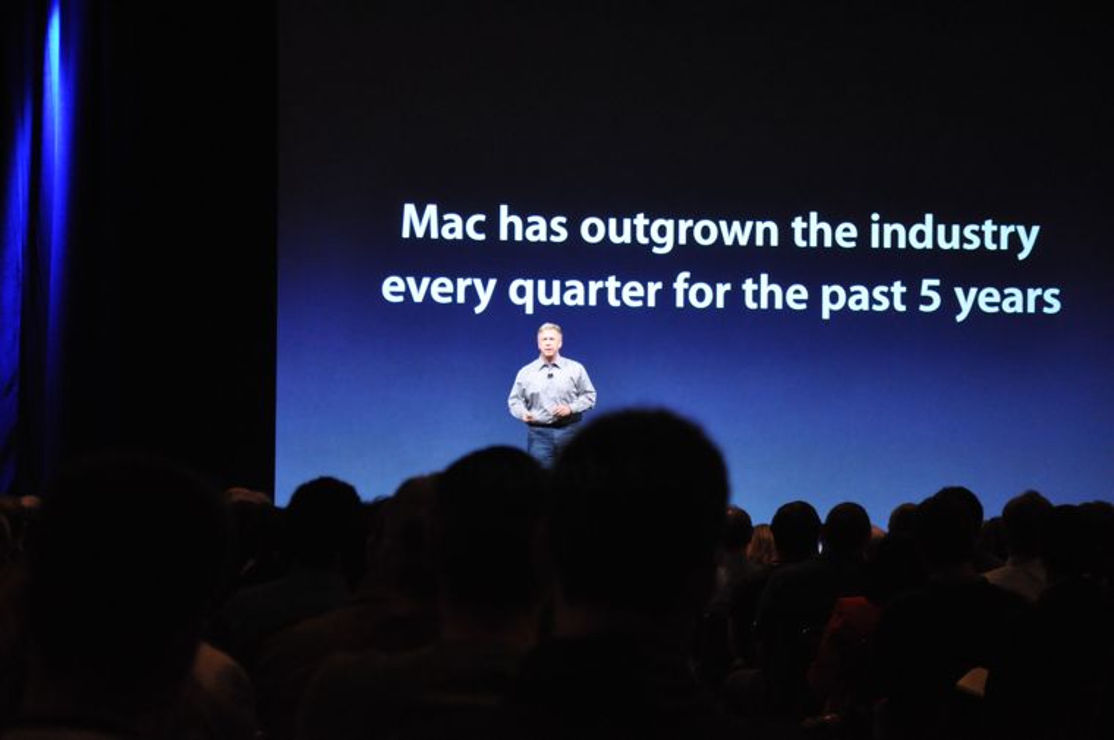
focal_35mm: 93
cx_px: 557
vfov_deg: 14.7
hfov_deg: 21.9
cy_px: 370
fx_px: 2875
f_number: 5.3
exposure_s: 1/30
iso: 1800
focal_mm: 62
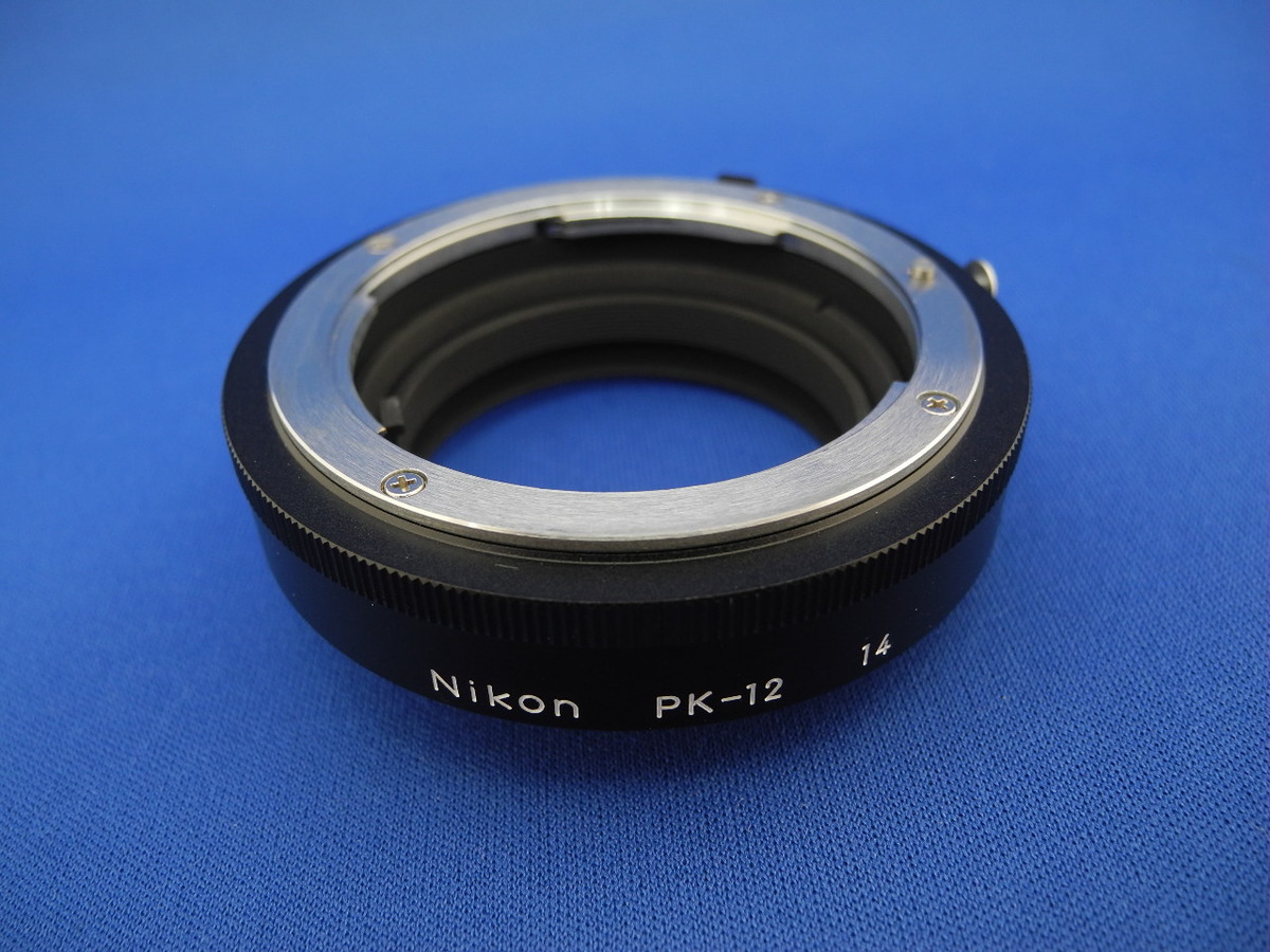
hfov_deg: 60.0
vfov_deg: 46.8
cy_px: 476
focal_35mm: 30
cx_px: 635
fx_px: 1101
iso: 160
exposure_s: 1/30
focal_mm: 6.4
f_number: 2.8
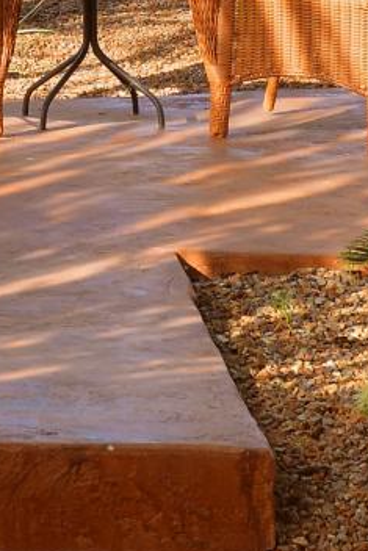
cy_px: -391
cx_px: -71
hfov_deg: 6.9
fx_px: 3048
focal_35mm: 199
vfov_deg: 9.9
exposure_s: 1/40
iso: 100
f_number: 13
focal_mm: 35
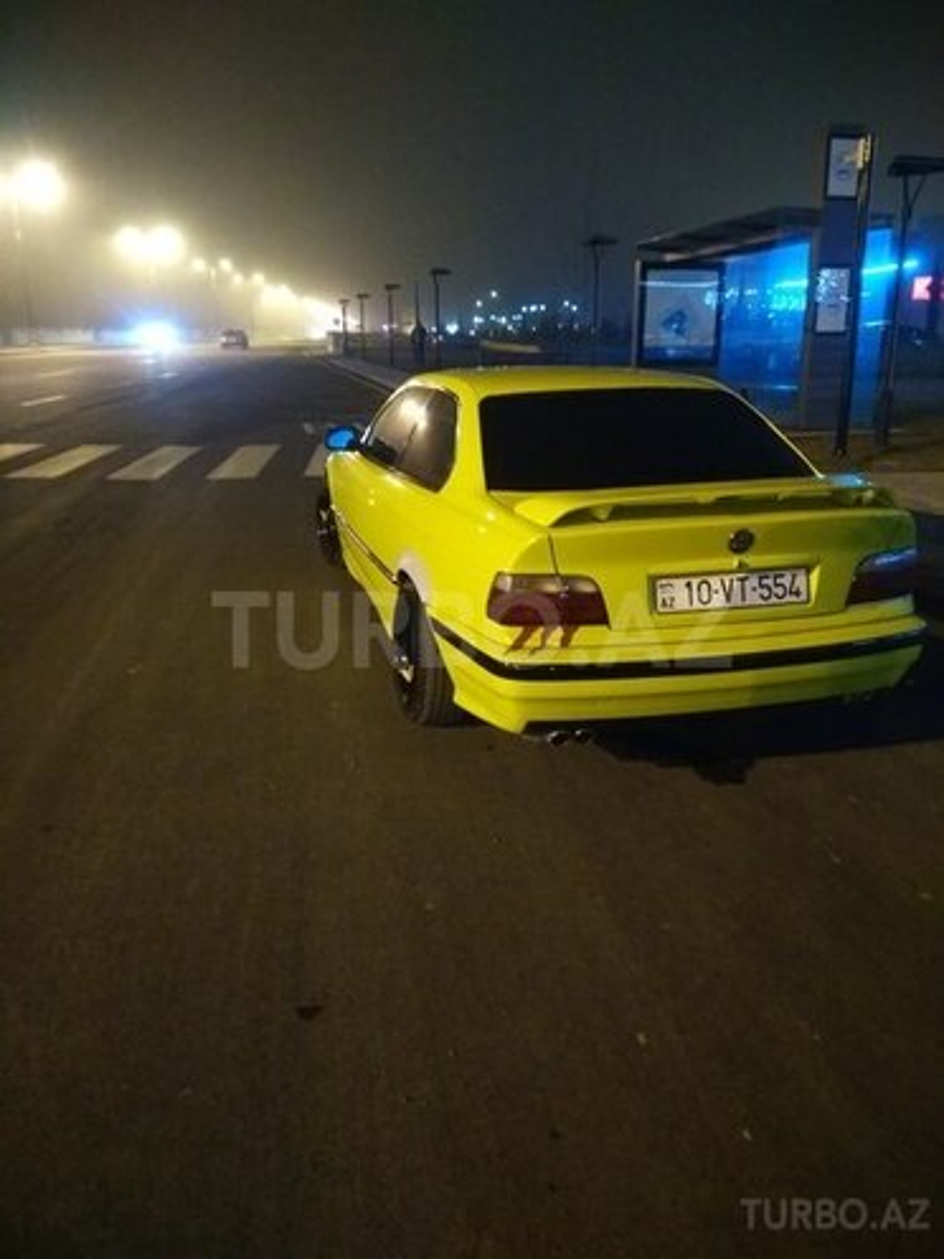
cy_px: 630
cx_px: 472
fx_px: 764
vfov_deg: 79.0
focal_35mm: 21
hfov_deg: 63.4
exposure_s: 1/14
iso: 1591
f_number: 2
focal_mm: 3.57
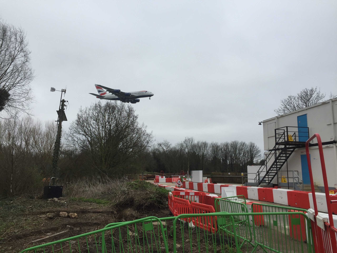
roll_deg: +0.4
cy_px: 126
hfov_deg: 61.7
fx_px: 282
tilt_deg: +10.7
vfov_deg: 48.2
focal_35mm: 29
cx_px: 168
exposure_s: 1/706
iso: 32
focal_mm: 4.15
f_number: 2.2
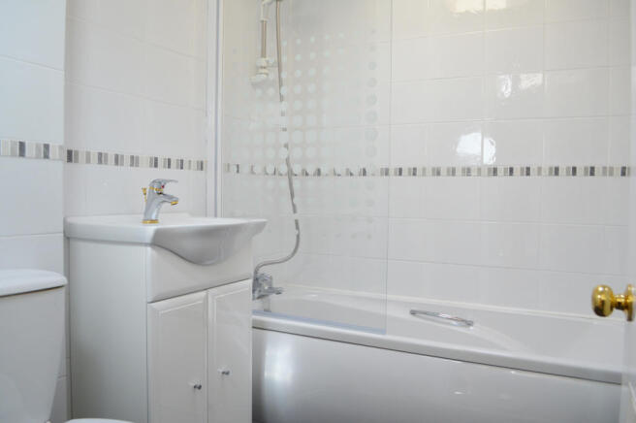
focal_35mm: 27
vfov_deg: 47.8
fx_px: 477
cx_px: 318
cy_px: 212
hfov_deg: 67.4
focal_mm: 18
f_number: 5
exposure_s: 1/100
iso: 400
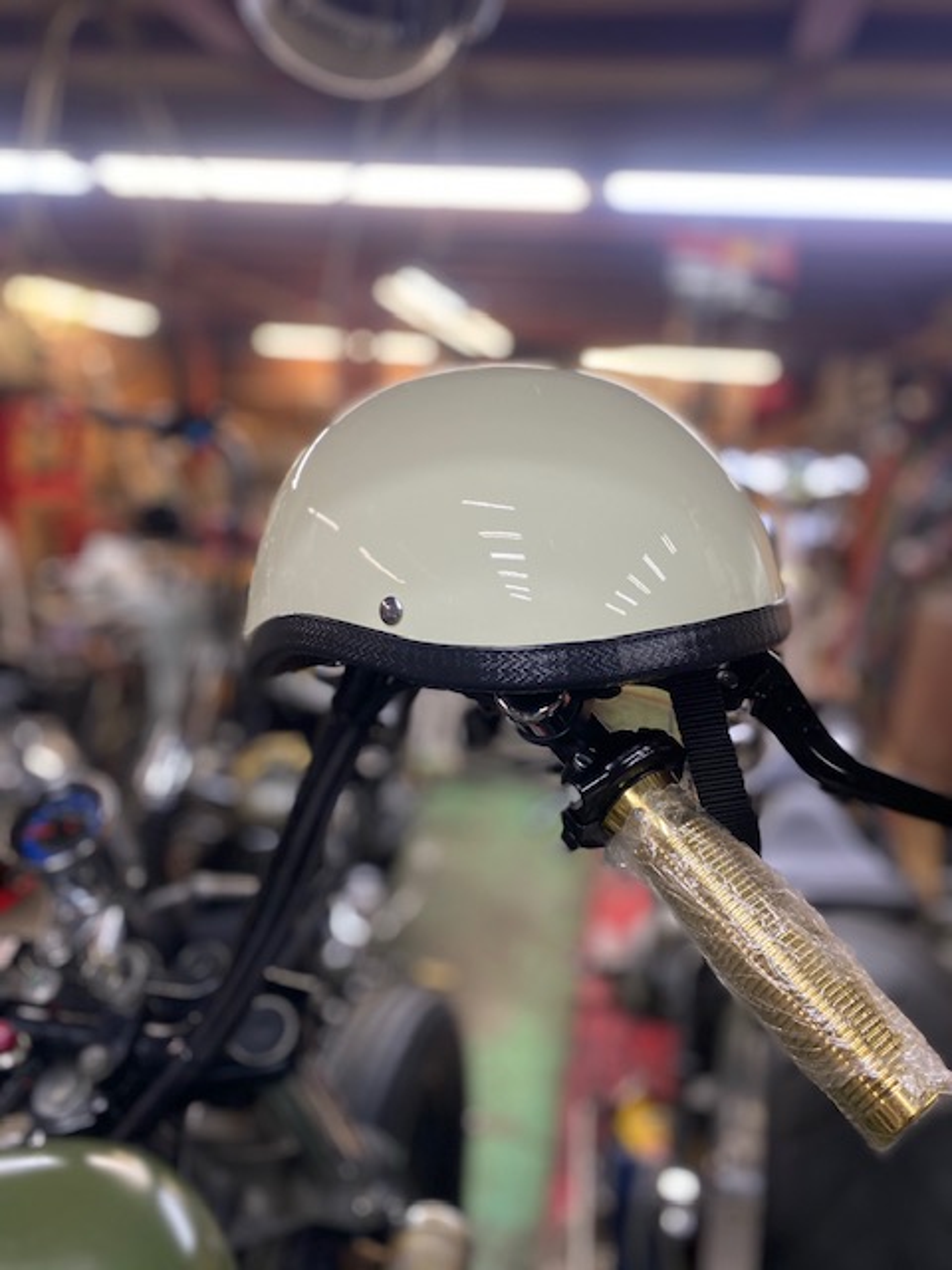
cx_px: 476
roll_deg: -4.5
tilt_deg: -11.5
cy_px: 635
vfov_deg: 67.3
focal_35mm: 26
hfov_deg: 53.1
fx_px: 953
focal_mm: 4.25
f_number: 1.8
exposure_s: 1/50
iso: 160
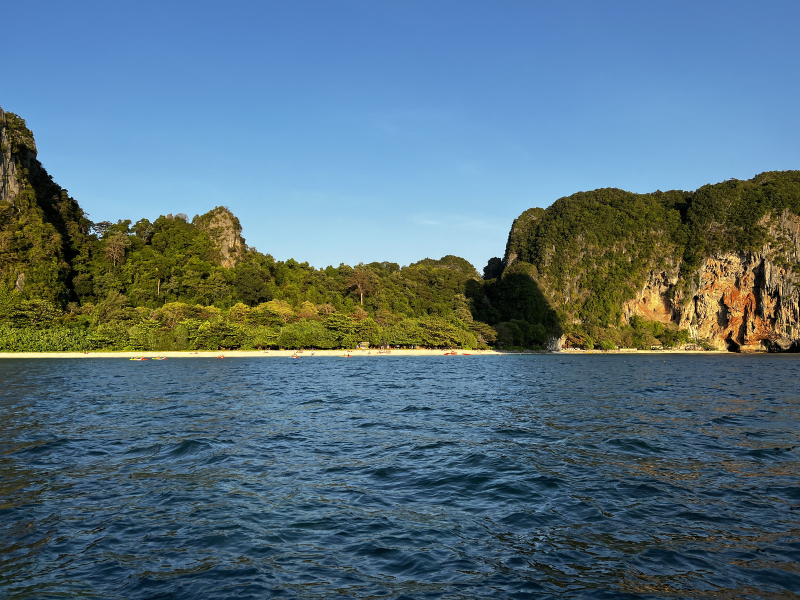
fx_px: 601
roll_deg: -0.5
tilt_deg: +5.2
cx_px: 400
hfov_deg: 67.3
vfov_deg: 53.1
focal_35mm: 26
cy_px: 300
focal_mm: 5.7
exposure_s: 1/2083
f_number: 1.5
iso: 50
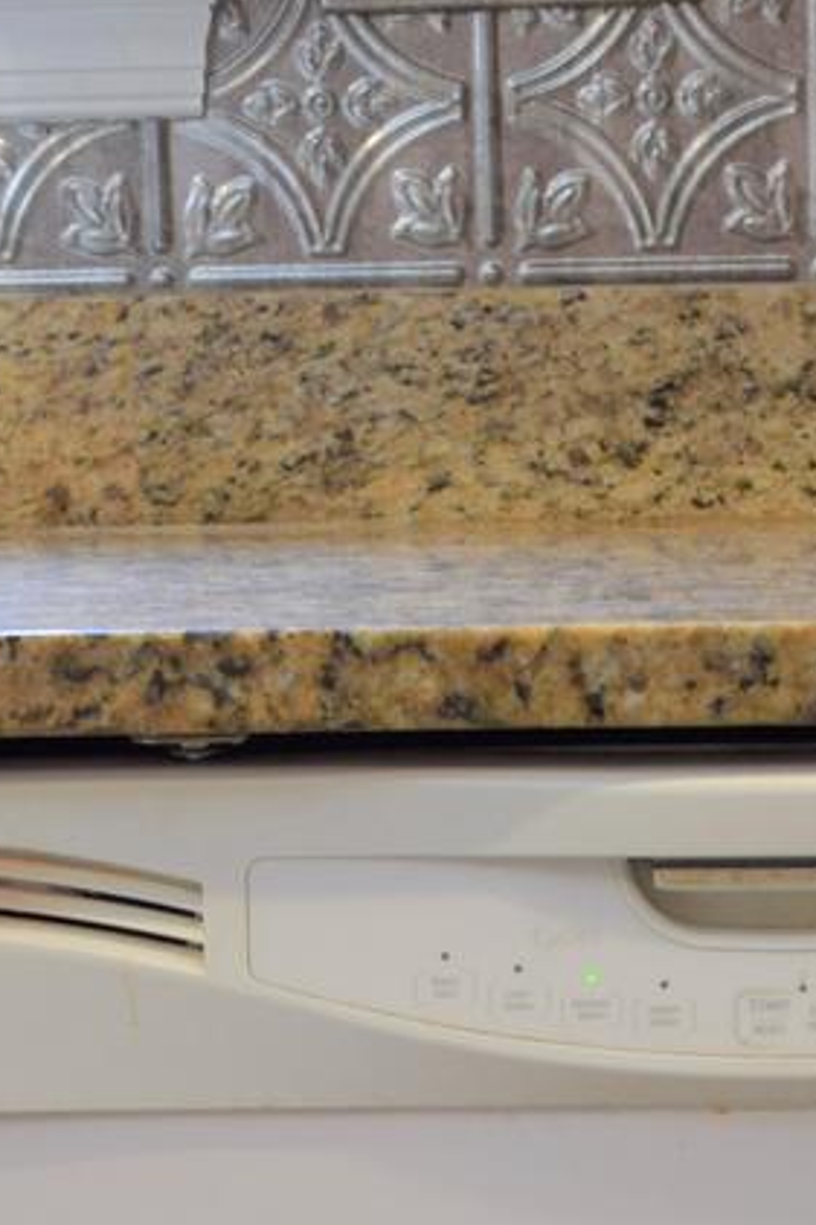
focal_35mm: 131
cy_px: 1695
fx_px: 4457
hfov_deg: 10.4
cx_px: 697
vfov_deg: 14.8
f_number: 4
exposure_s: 1/60
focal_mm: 24
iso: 400
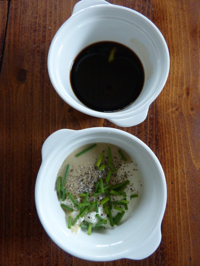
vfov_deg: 67.3
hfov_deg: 53.1
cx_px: 100
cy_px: 133
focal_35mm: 26
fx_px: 200
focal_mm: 4.5
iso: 400
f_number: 2.8
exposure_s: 1/25
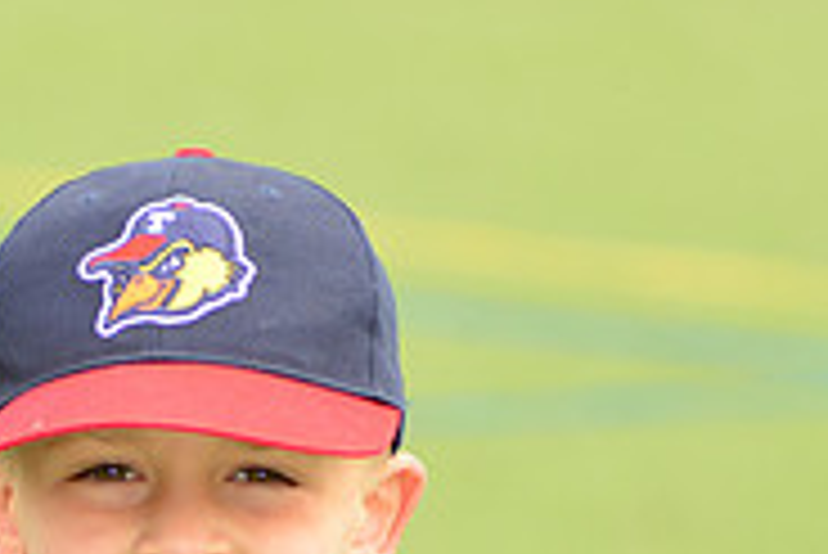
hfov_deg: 3.5
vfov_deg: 2.4
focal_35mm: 583
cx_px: 243
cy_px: 849
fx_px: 13419
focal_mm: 185
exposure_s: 1/200
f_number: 8
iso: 250
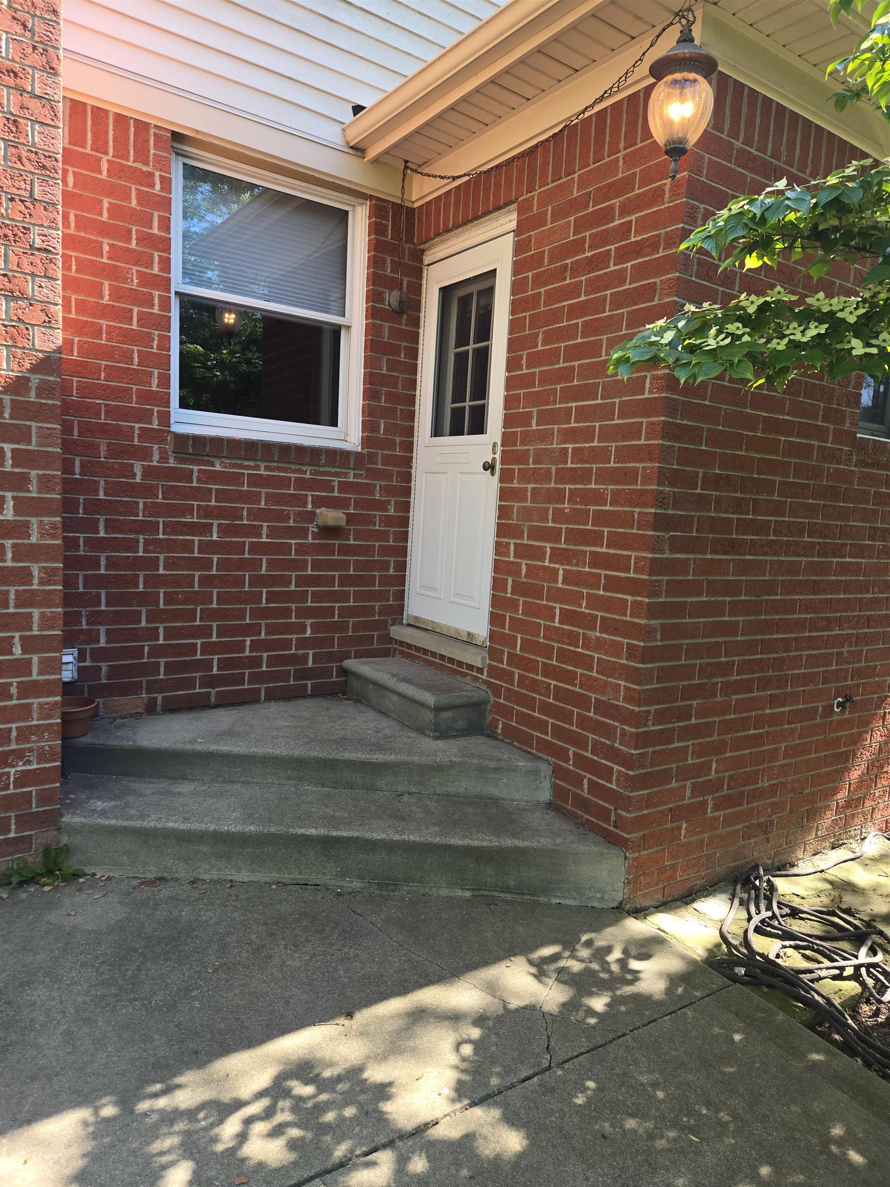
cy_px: 594
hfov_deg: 58.9
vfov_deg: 73.9
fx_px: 788
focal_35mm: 23
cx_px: 445
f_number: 1.8
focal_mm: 5.4
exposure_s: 1/156
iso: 25
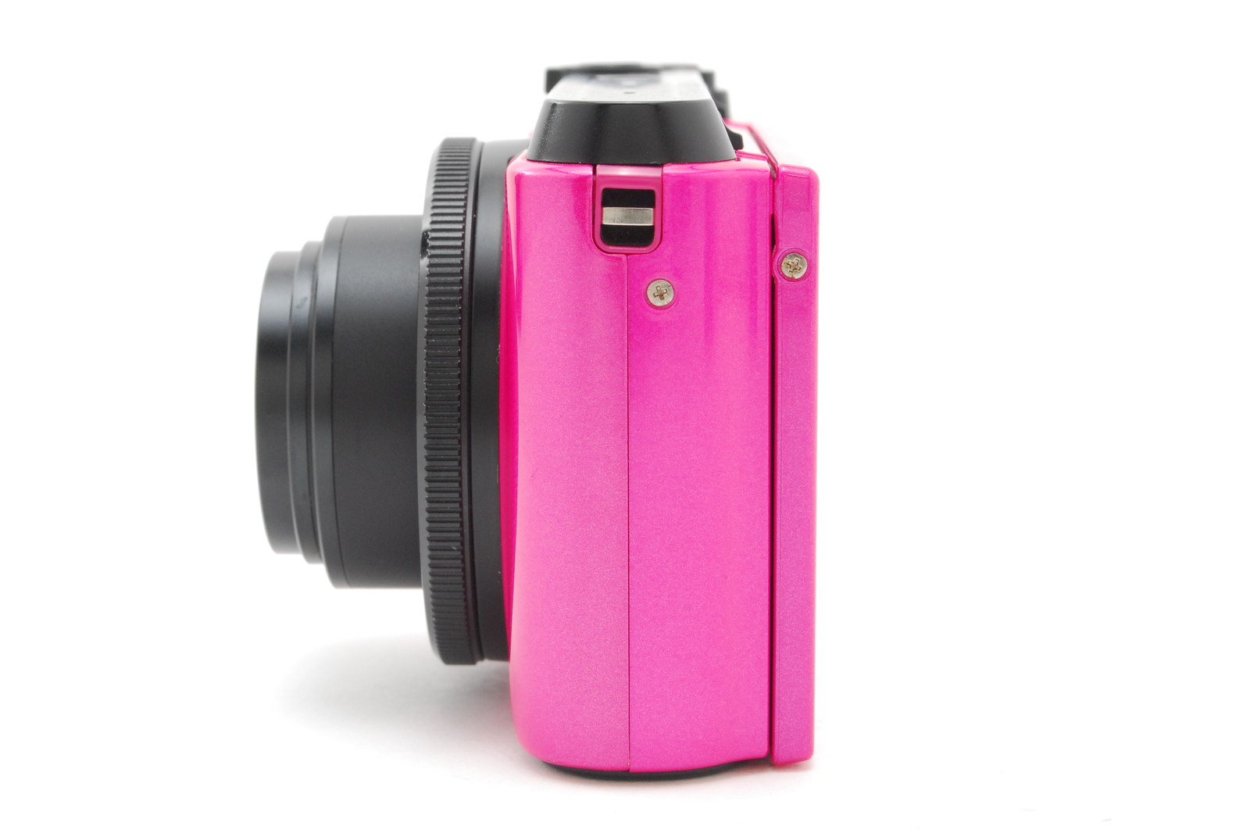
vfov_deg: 16.6
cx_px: 625
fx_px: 2868
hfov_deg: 24.6
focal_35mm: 82
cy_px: 418
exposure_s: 1/100
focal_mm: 55
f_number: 14
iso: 500
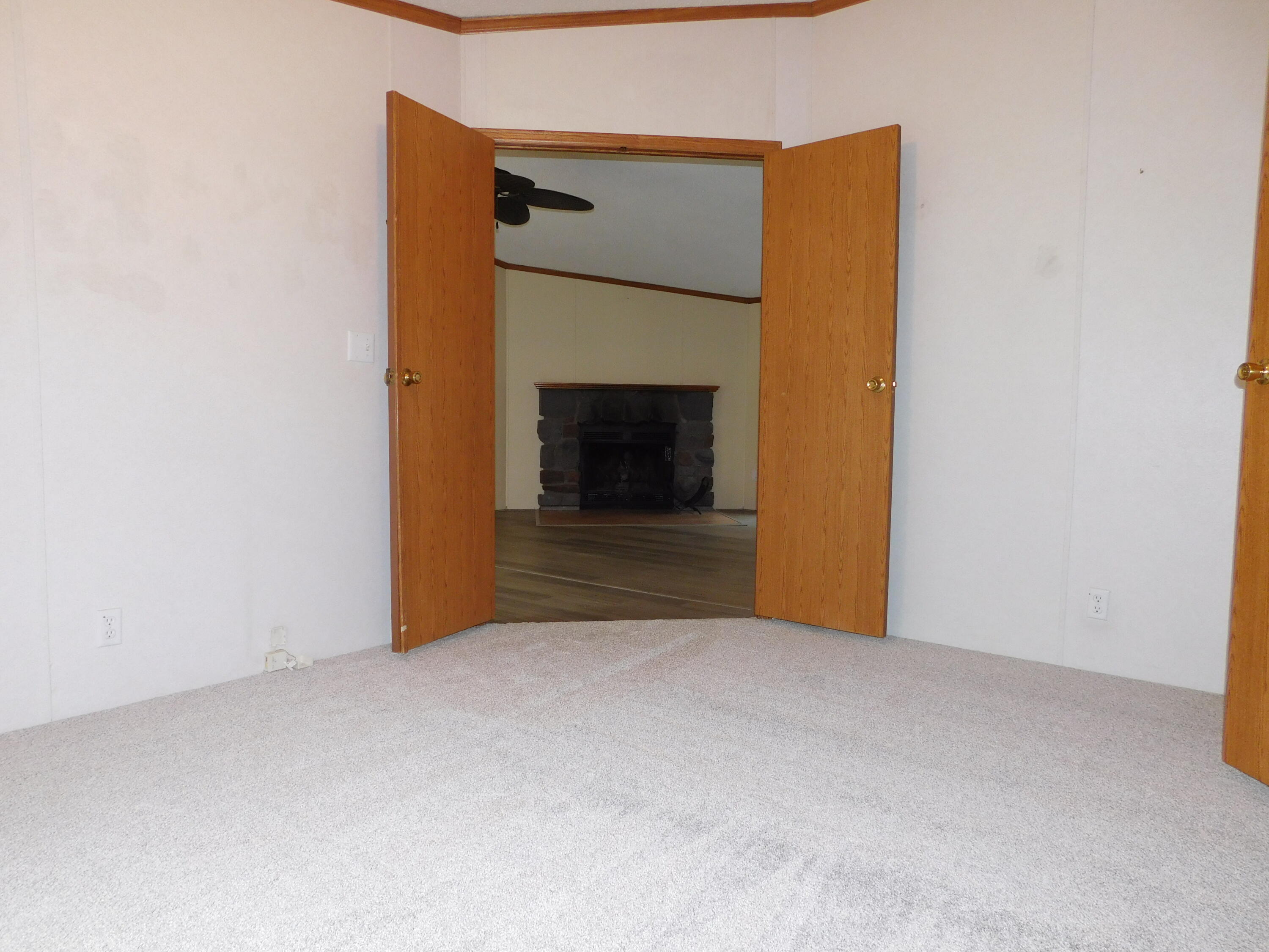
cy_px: 476
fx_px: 843
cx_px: 634
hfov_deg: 73.9
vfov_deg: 58.9
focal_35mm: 23
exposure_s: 1/30
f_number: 3
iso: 200
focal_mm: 4
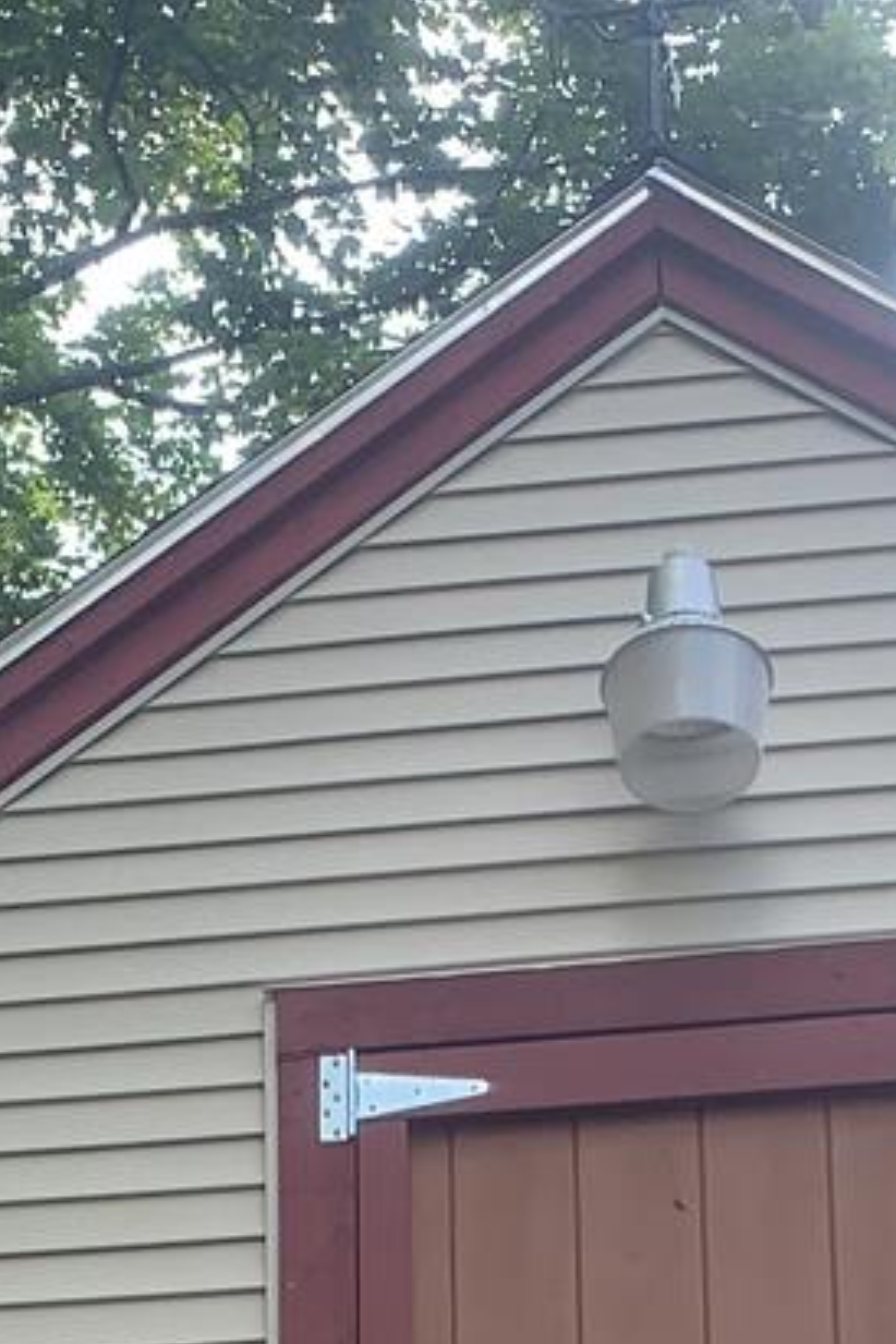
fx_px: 3770
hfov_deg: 13.6
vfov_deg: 16.8
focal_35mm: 101
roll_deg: +1.5
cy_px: 2404
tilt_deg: +16.2
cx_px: 464
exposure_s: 1/133
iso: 25
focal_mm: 4.25
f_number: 1.8
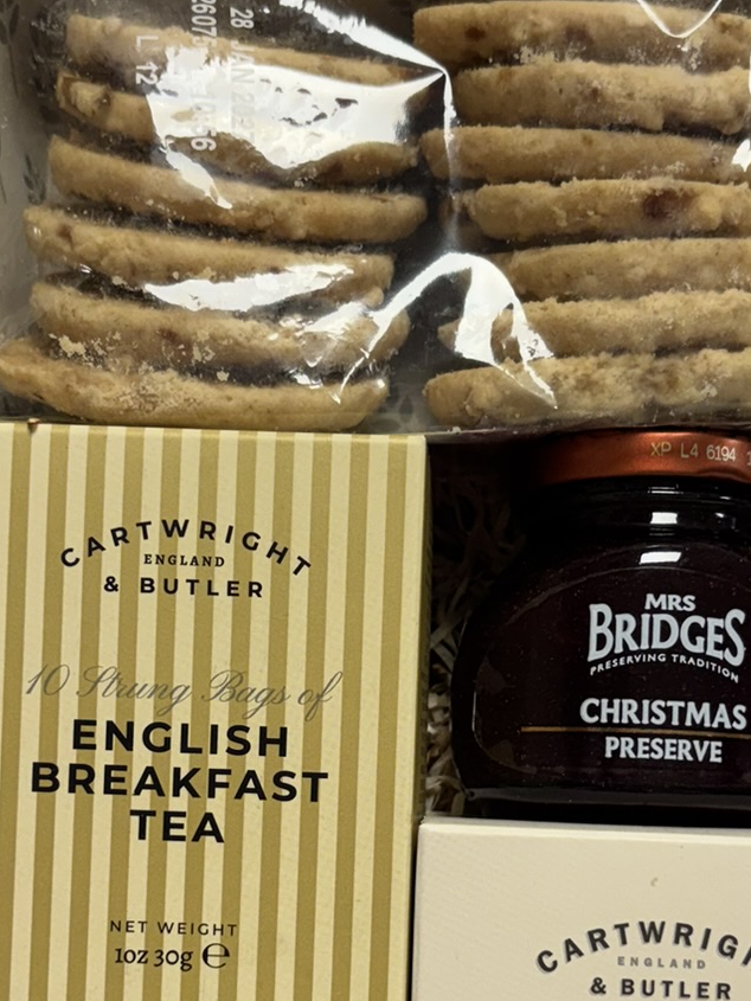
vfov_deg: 30.2
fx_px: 1822
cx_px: 406
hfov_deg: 23.3
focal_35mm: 63
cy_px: 757
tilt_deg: -36.6
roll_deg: -1.1
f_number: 1.6
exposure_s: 1/100
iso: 100
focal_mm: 5.96
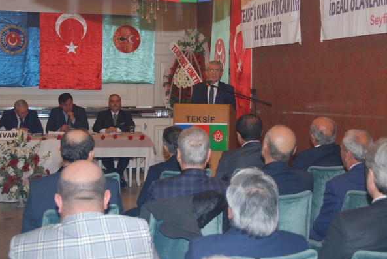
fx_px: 632
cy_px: 102
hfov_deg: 34.1
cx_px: 199
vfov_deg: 23.1
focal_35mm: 59
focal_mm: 29
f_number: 4.2
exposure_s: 1/60
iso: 200
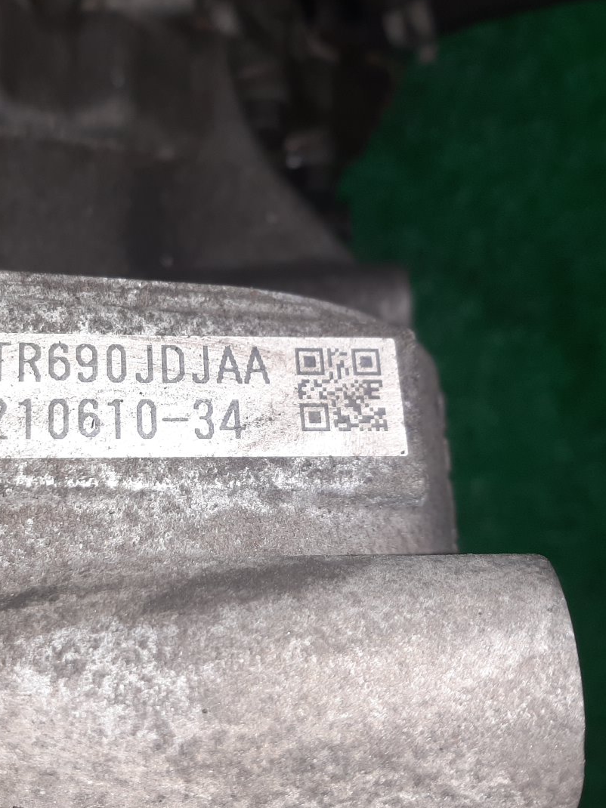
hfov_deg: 39.8
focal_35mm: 35
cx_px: 165
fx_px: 817
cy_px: 401
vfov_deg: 52.6
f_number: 1.7
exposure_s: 1/25
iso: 175
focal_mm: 3.93
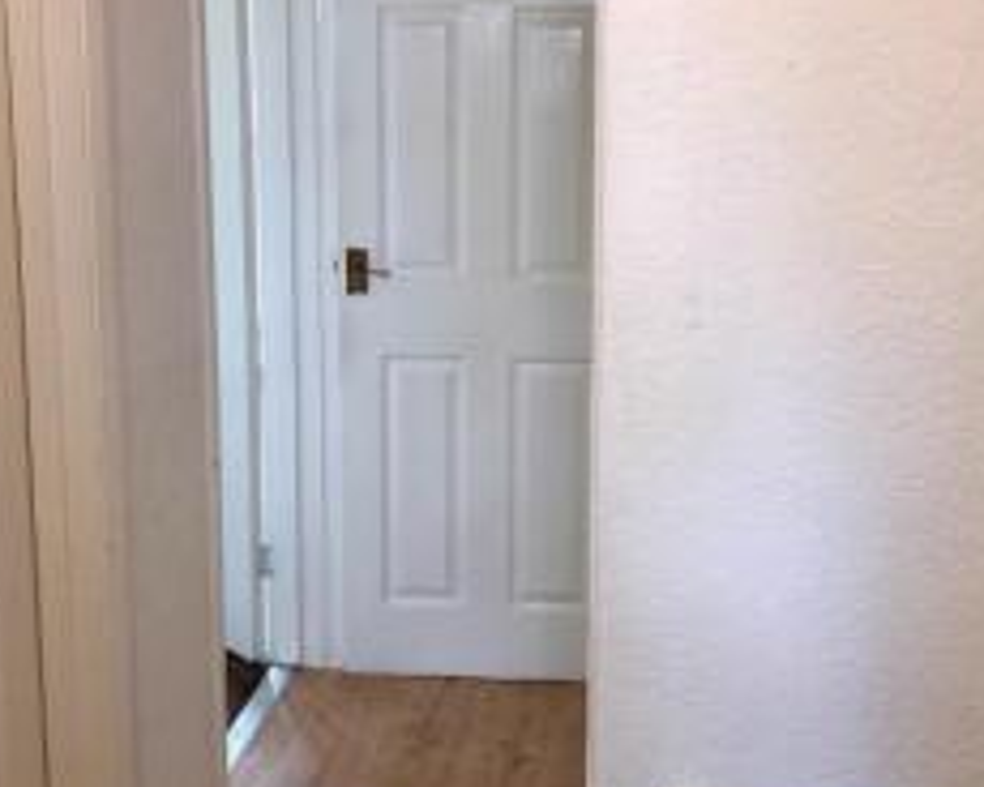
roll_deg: +1.5
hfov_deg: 36.0
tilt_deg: -10.4
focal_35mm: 52
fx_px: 1514
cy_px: 340
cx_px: 496
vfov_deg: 29.1
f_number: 1.8
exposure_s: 1/49
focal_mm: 3.99
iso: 20
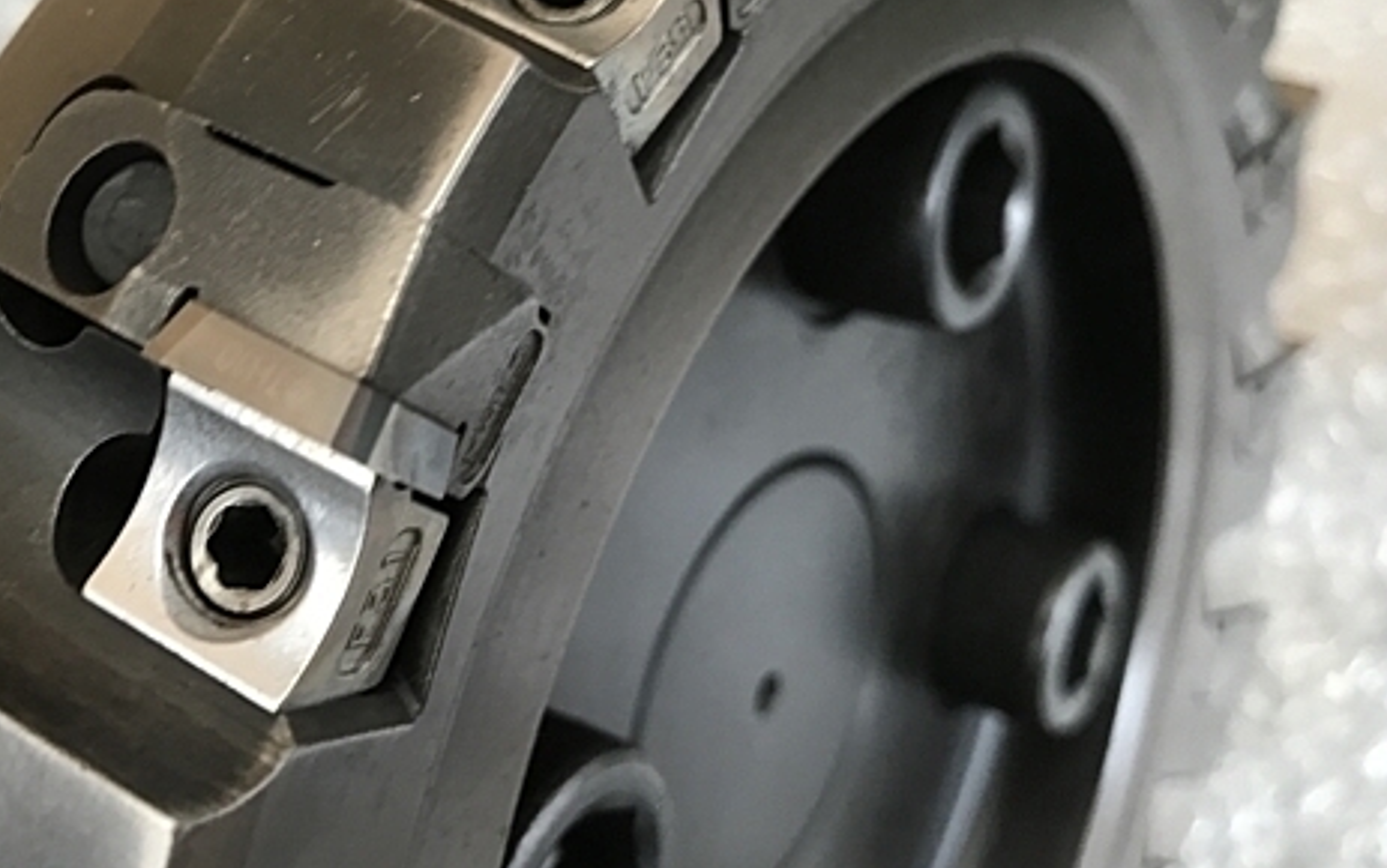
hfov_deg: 48.1
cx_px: 635
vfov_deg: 31.0
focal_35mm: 41
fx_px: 1551
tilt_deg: -55.9
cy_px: 263
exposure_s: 1/20
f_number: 1.8
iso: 40
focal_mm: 3.99
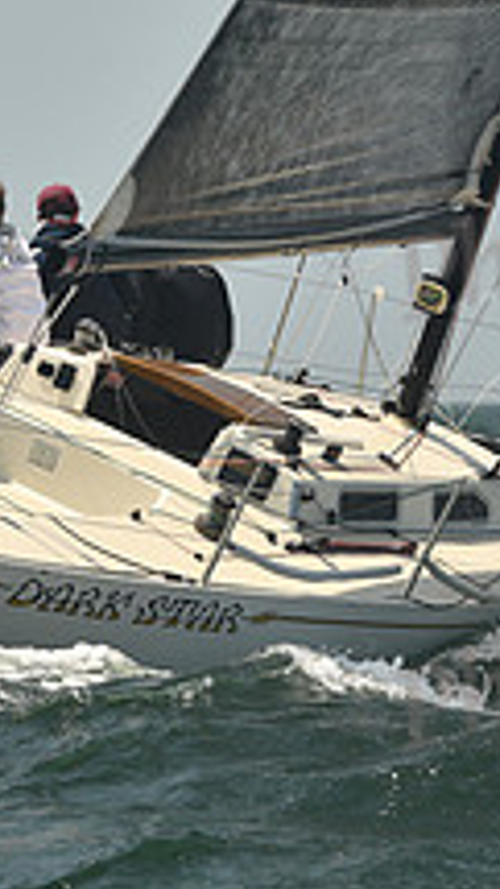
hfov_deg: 3.3
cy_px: 486
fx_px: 8670
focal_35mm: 368
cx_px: 186
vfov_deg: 5.9
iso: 250
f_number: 5.6
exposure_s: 1/640
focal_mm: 130
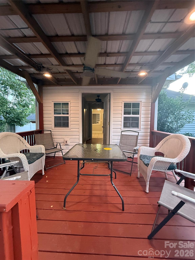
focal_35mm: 14
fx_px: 105
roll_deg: +0.2
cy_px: 130
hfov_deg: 85.7
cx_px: 98
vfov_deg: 102.1
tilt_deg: -3.6
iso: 400
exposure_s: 1/60
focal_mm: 2.22
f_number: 2.2
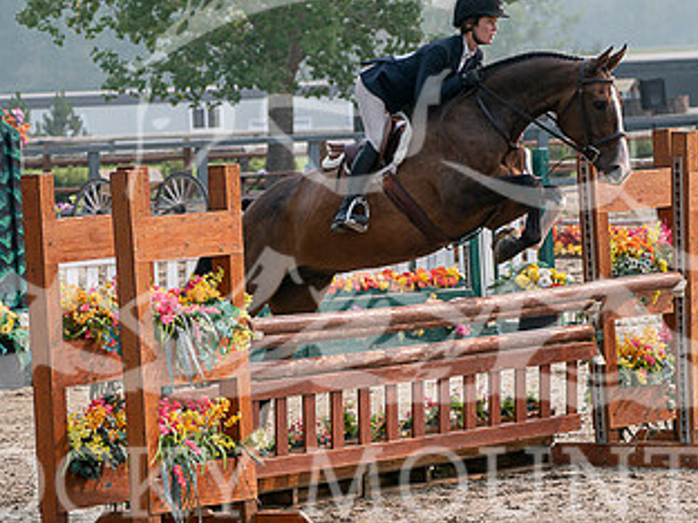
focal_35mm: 275
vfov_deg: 5.4
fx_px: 5545
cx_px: 412
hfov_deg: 7.2
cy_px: 280
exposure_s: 1/1000
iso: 500
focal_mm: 154
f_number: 5.6
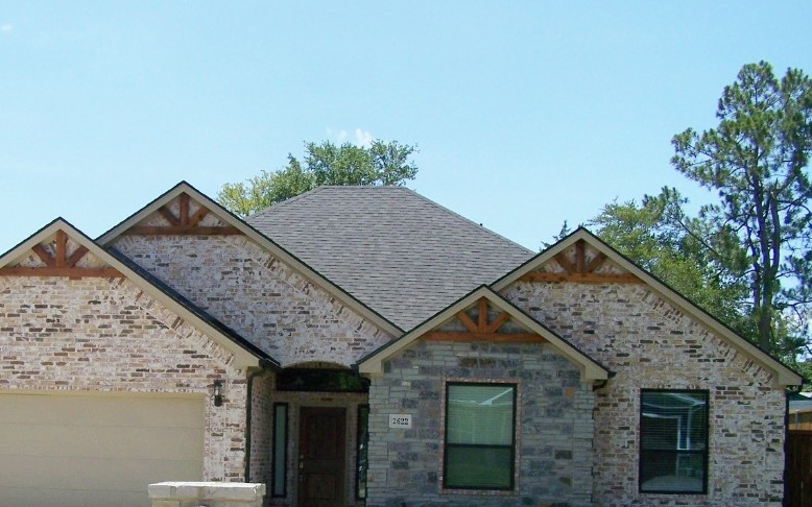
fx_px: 1173
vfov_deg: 24.1
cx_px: 307
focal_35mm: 53
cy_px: 394
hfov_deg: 38.0
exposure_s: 1/1000
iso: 80
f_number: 4
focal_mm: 6.3
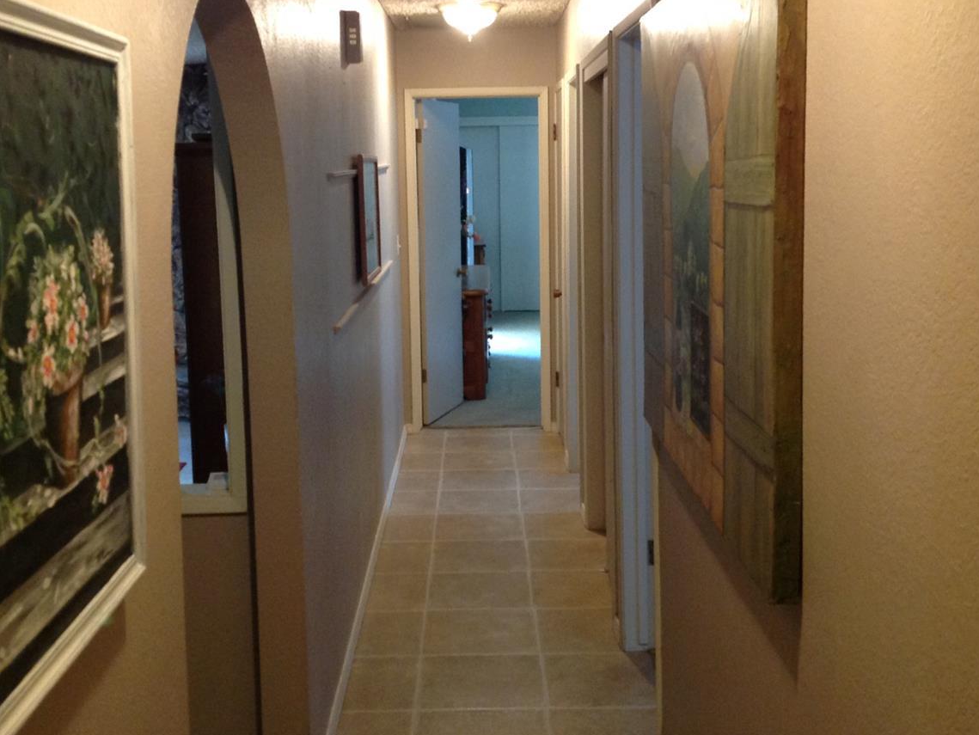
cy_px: 301
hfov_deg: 41.2
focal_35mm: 46
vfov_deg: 31.5
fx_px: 1301
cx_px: 479
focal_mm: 4.28
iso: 200
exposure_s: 1/15
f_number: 2.4
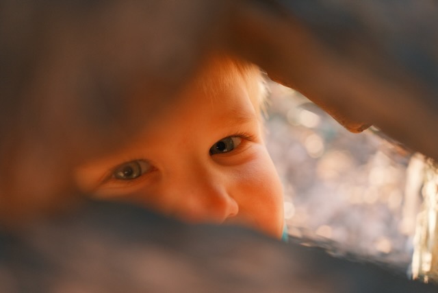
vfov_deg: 32.6
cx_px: 219
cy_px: 146
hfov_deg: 47.4
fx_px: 499
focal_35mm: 41
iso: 640
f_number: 2.8
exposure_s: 1/70
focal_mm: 27
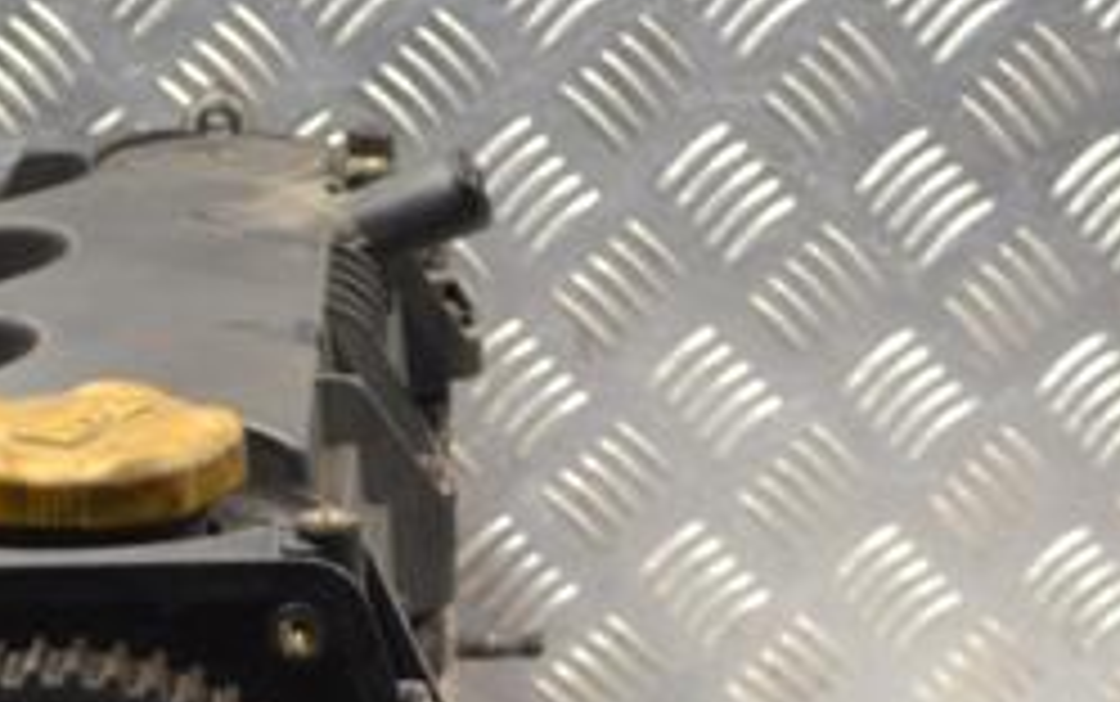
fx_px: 4276
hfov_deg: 14.9
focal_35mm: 140
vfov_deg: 9.3
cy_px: 783
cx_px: 441
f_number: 5
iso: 320
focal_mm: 38
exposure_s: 1/30
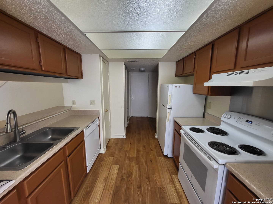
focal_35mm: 13
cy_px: 102
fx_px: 103
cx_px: 136
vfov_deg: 89.9
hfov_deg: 106.2
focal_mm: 1.74
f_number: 2.2
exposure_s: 1/60
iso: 125
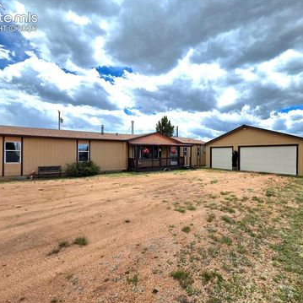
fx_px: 158
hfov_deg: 87.1
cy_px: 153
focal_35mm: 16
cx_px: 168
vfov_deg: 87.4
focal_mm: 2.2
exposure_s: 1/5000
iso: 40
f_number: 1.9
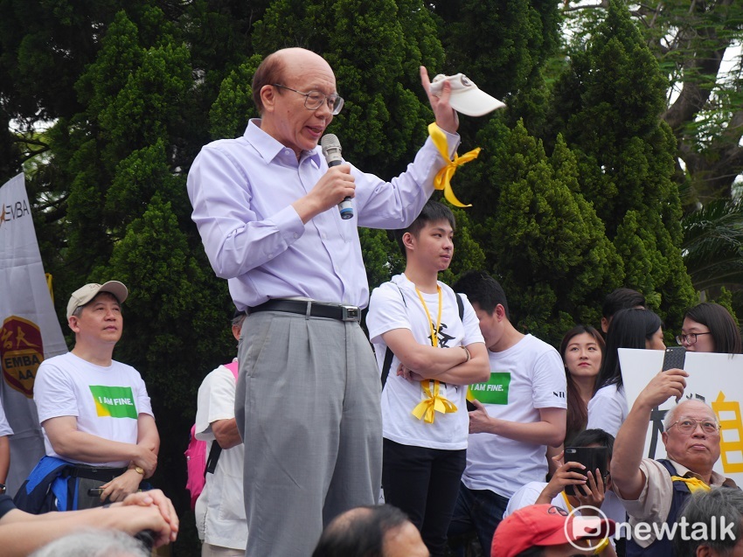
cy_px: 278
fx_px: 1502
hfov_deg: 27.8
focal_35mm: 70
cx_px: 372
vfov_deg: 21.0
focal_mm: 35
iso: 250
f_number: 2.8
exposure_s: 1/160
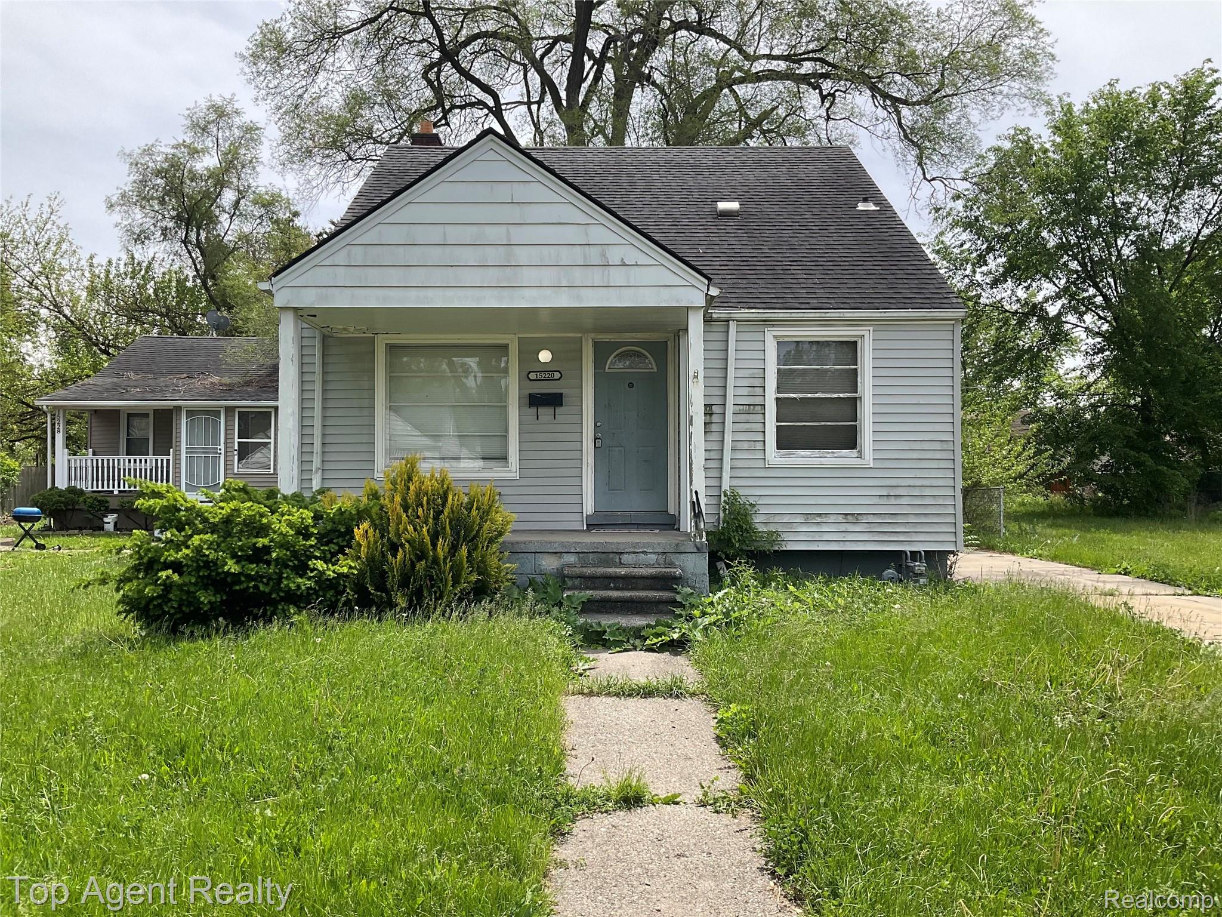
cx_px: 611
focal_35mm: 29
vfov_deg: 48.2
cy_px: 458
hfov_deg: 61.7
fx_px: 1024
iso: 16
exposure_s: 1/1250
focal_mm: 3
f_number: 1.8
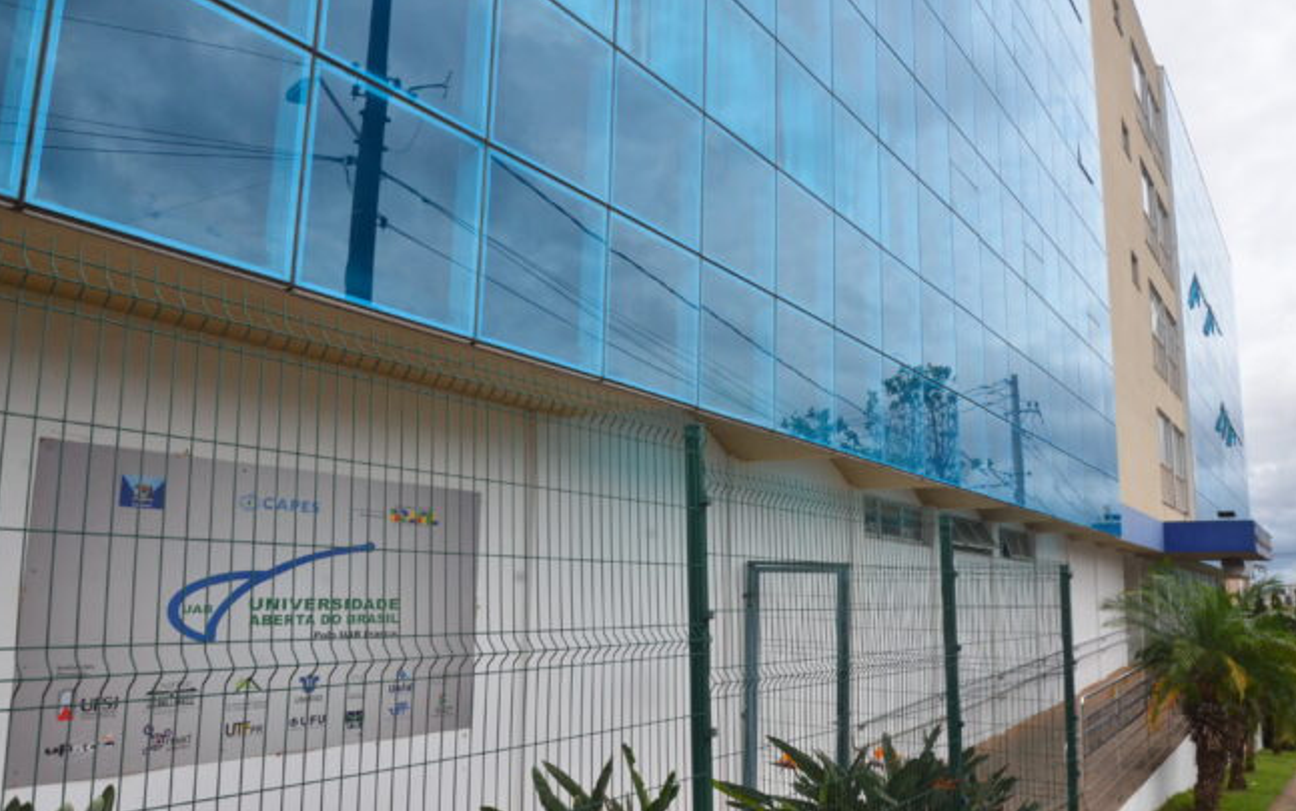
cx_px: 655
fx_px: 989
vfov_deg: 44.6
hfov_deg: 66.4
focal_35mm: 28
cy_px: 416
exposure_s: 1/800
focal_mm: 18
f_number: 14
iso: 800
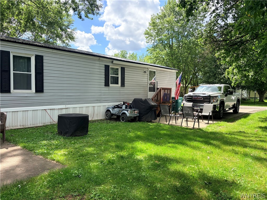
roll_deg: -0.5
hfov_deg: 67.3
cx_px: 134
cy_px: 100
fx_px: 201
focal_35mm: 26
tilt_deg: -1.2
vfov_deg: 53.1
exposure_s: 1/1587
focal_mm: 5.96
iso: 64
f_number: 1.6
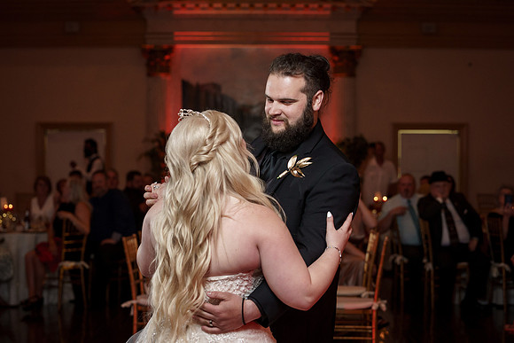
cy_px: 172
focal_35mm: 74
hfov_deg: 27.5
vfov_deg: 18.5
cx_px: 265
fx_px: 1052
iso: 2000
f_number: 4
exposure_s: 1/200
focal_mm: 70
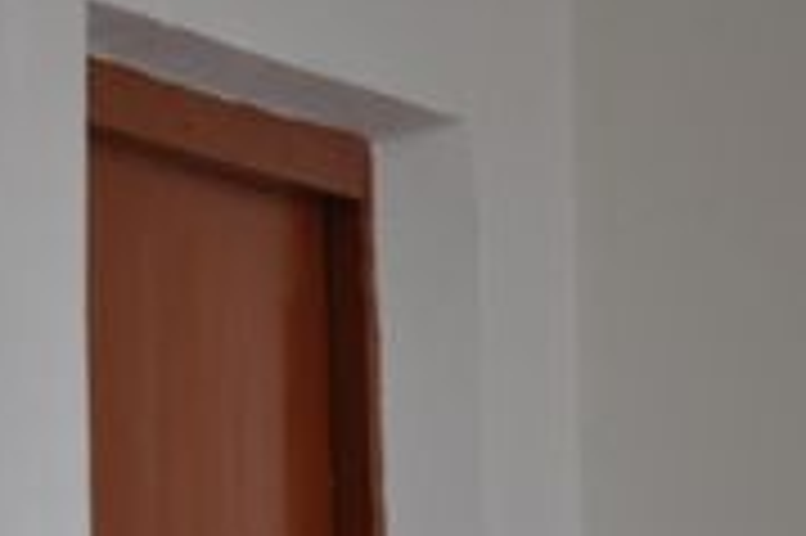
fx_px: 6062
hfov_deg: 7.6
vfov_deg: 5.0
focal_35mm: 271
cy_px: 887
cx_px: -108
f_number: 5.3
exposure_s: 1/60
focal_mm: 46
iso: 450
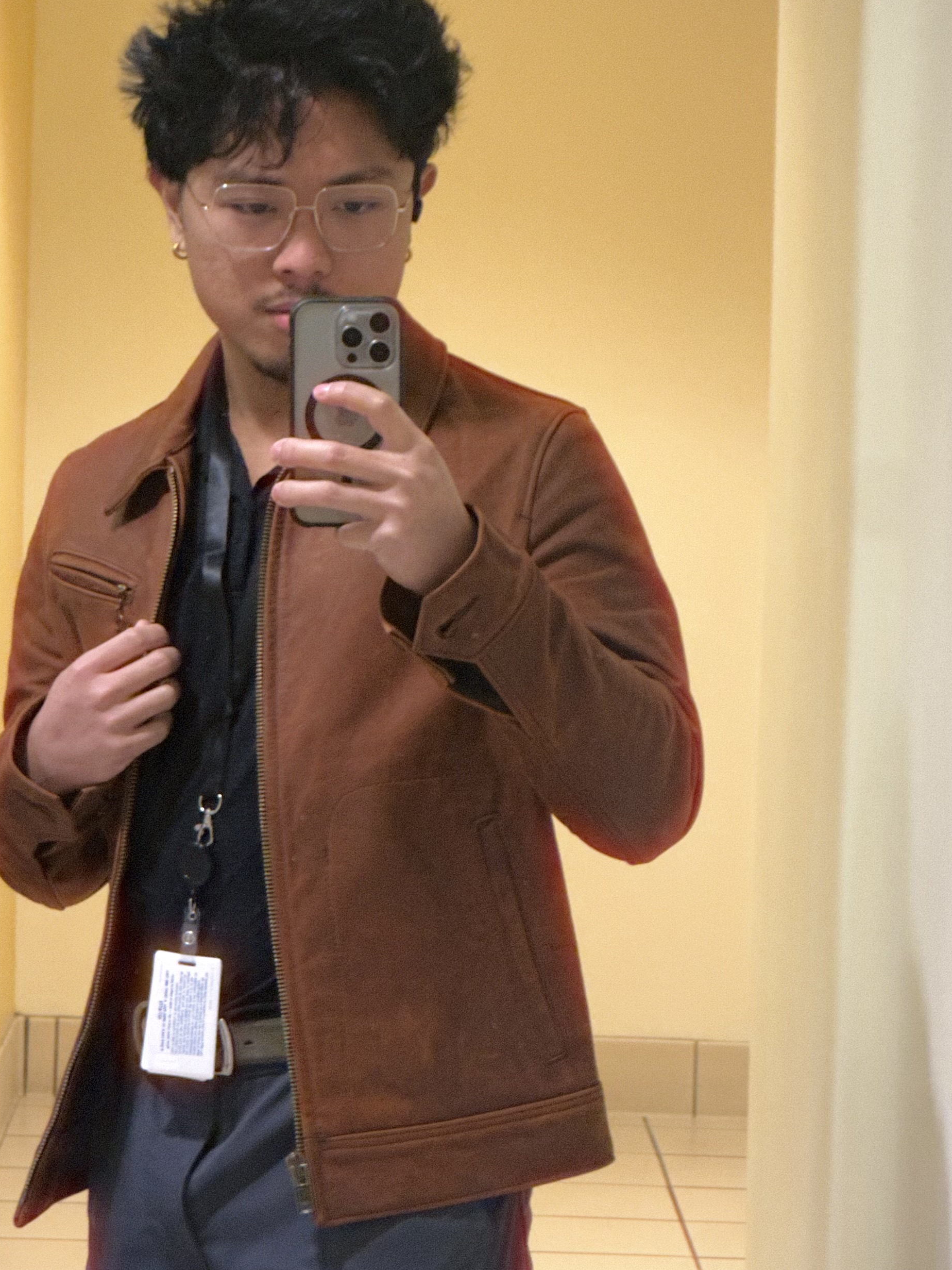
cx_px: 393
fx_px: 4620
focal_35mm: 126
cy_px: 615
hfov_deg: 11.8
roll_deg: -1.6
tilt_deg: -3.2
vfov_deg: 15.6
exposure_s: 1/30
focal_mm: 9
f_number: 2.8
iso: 320
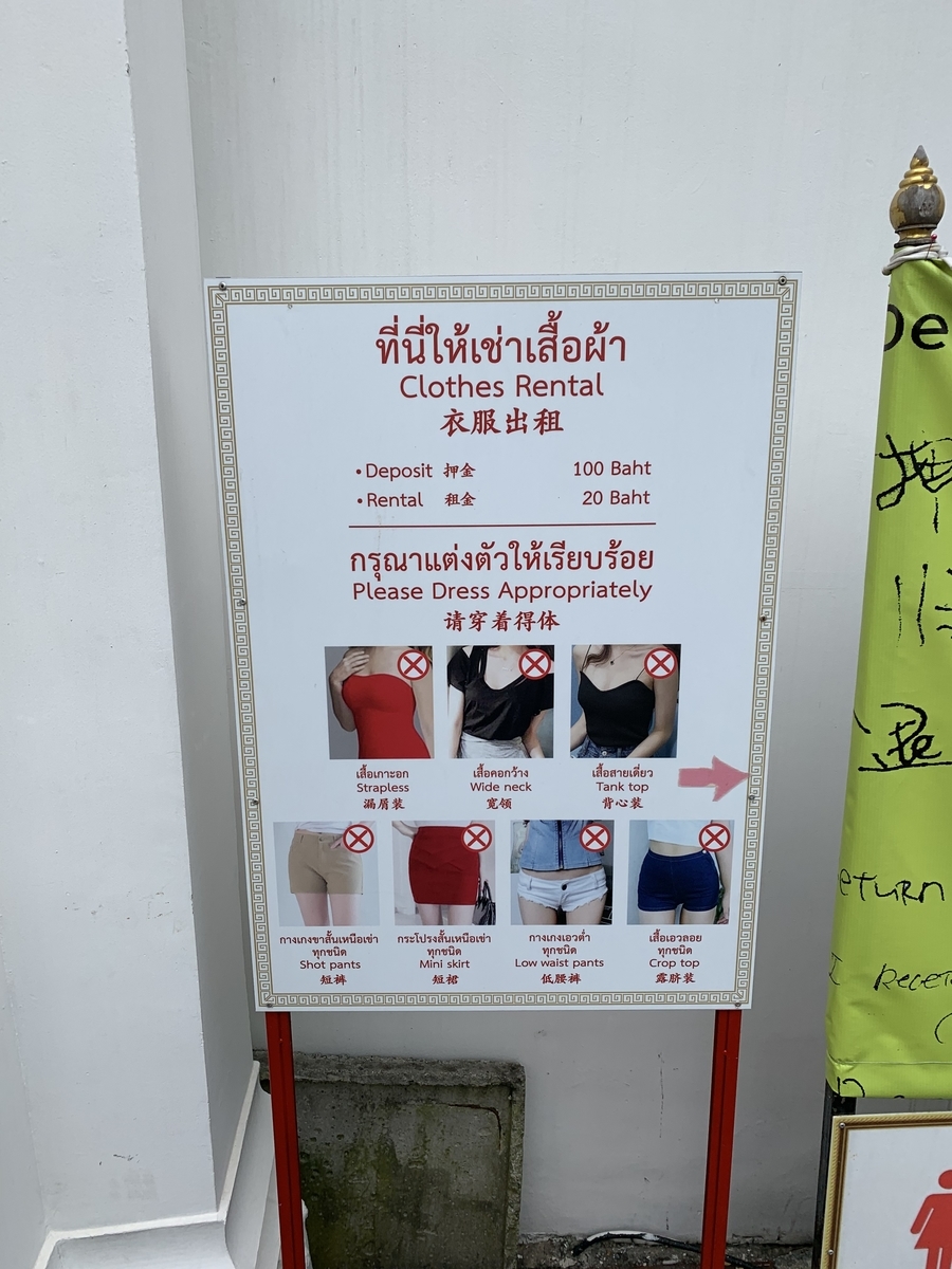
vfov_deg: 67.3
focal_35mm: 26
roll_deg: -2.2
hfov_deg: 53.1
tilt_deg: -17.4
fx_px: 953
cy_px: 634
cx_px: 476
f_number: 1.8
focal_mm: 4.25
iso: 25
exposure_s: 1/928
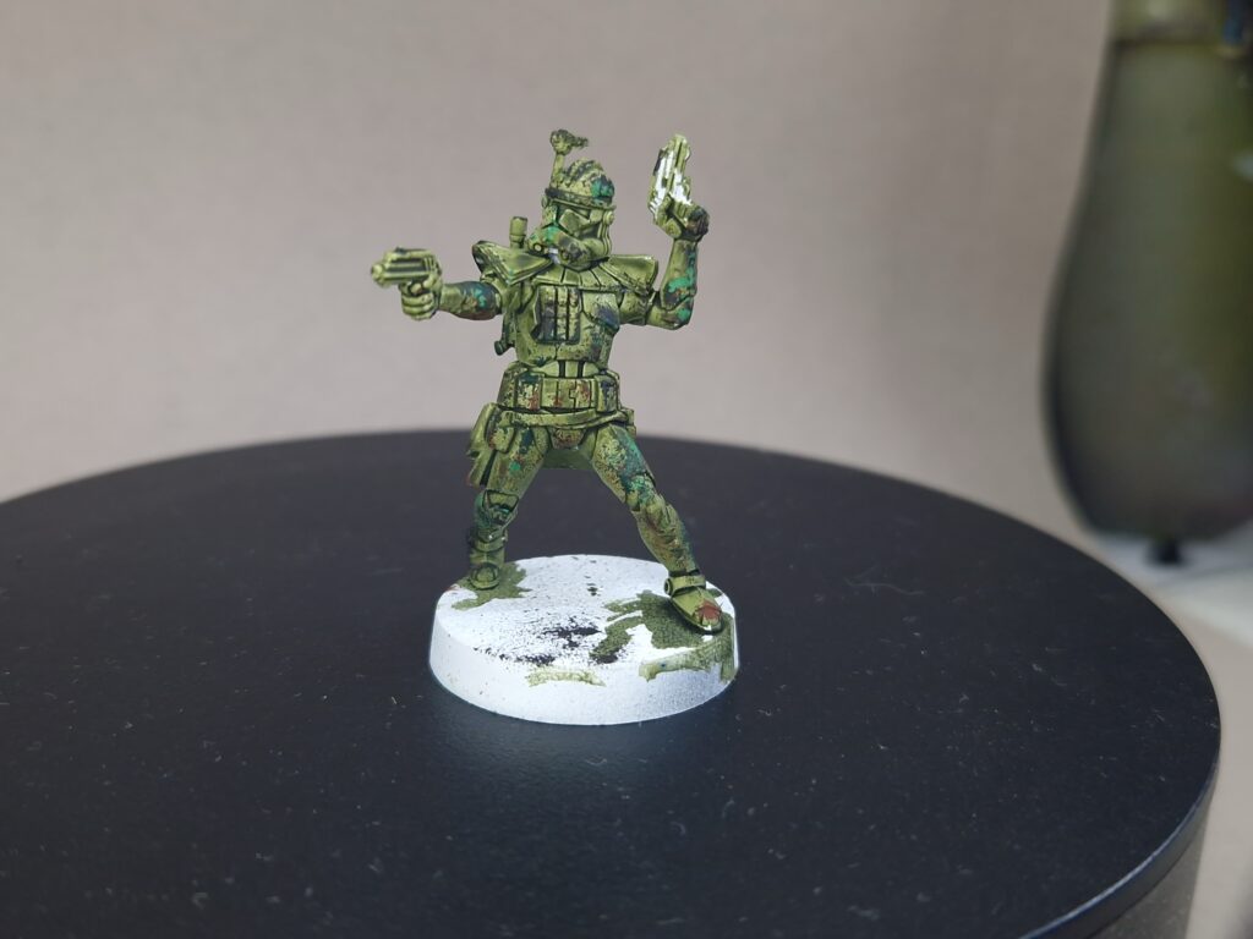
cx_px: 626
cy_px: 470
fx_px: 833
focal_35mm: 23
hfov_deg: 73.9
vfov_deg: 58.9
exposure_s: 1/154
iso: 50
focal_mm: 5.4
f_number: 1.8
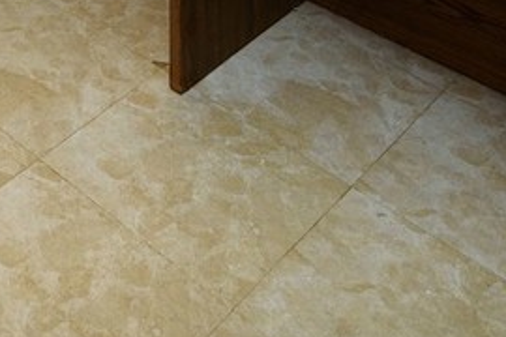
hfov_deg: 24.3
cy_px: -637
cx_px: -162
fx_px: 1012
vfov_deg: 11.7
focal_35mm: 72
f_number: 9
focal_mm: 12
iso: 100
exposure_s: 3
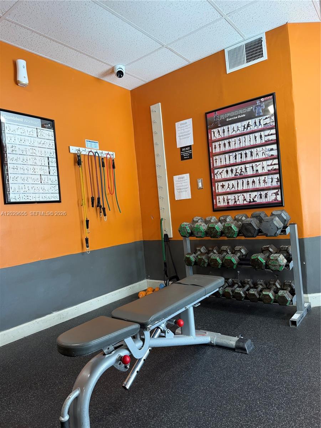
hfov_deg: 56.8
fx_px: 297
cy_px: 214
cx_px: 160
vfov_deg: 71.6
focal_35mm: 24
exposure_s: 1/120
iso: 160
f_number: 1.78
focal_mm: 6.76
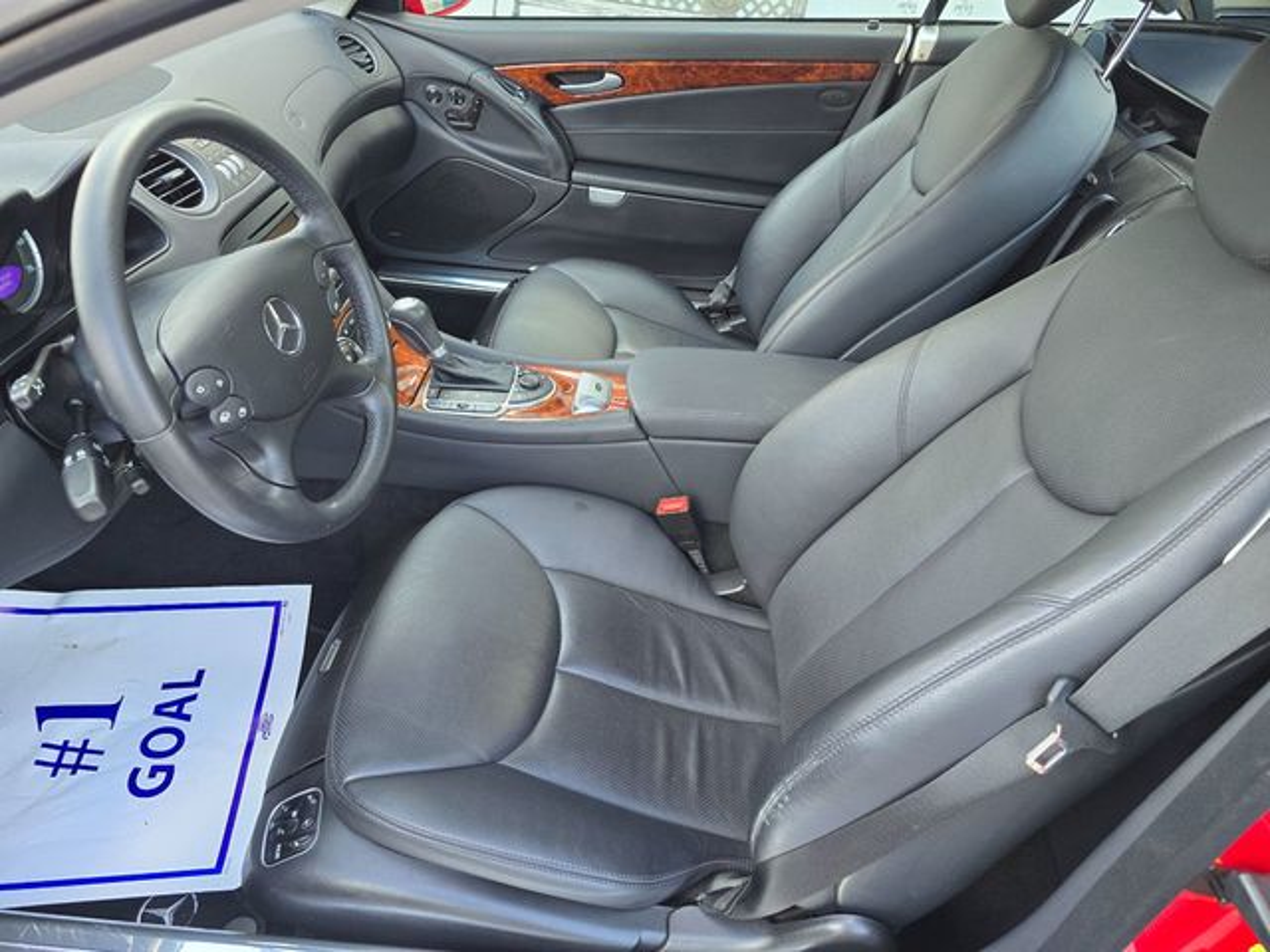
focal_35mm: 23
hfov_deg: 73.9
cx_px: 635
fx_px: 844
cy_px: 476
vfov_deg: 58.9
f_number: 1.7
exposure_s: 1/180
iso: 200
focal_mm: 6.3
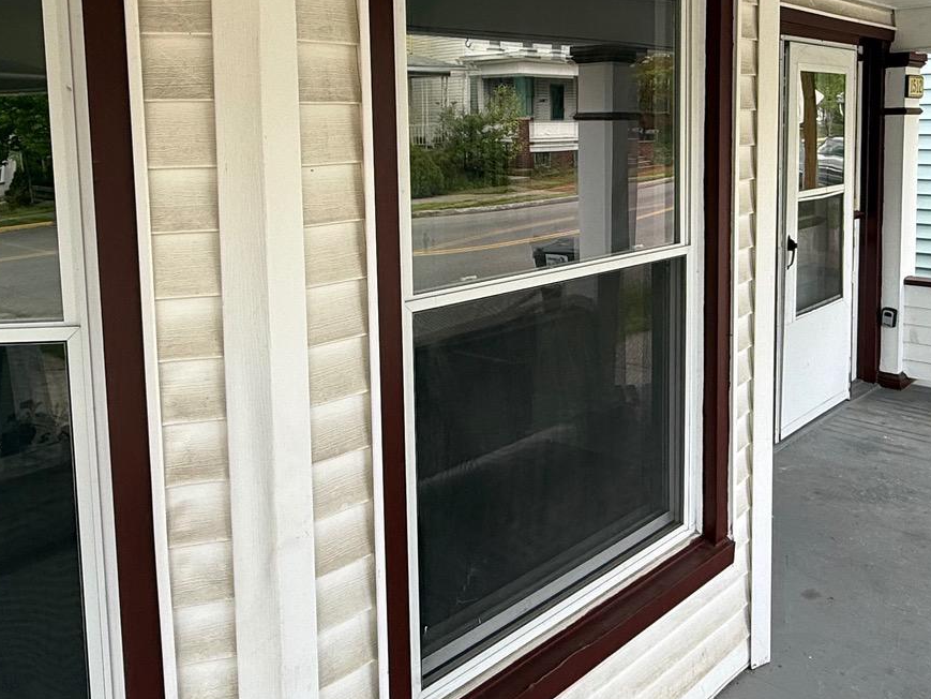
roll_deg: +0.6
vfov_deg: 42.1
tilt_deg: -5.7
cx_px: 568
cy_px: 211
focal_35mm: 33
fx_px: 888
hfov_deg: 54.9
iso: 50
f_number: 2.2
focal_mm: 2.22
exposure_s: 1/212
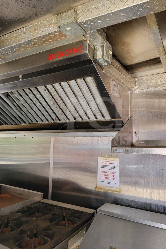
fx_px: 180
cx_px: 94
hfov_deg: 49.4
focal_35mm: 26
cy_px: 123
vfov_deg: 69.4
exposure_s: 1/120
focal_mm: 6.7
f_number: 1.8
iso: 125
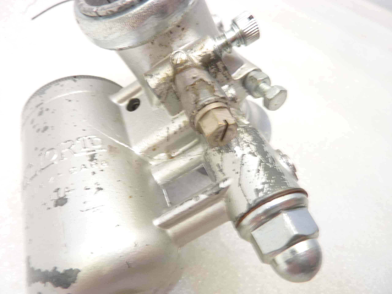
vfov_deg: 54.9
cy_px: 147
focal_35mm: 25
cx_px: 196
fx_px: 283
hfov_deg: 69.4
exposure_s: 1/8
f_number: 3.3
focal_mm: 4.1
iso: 80
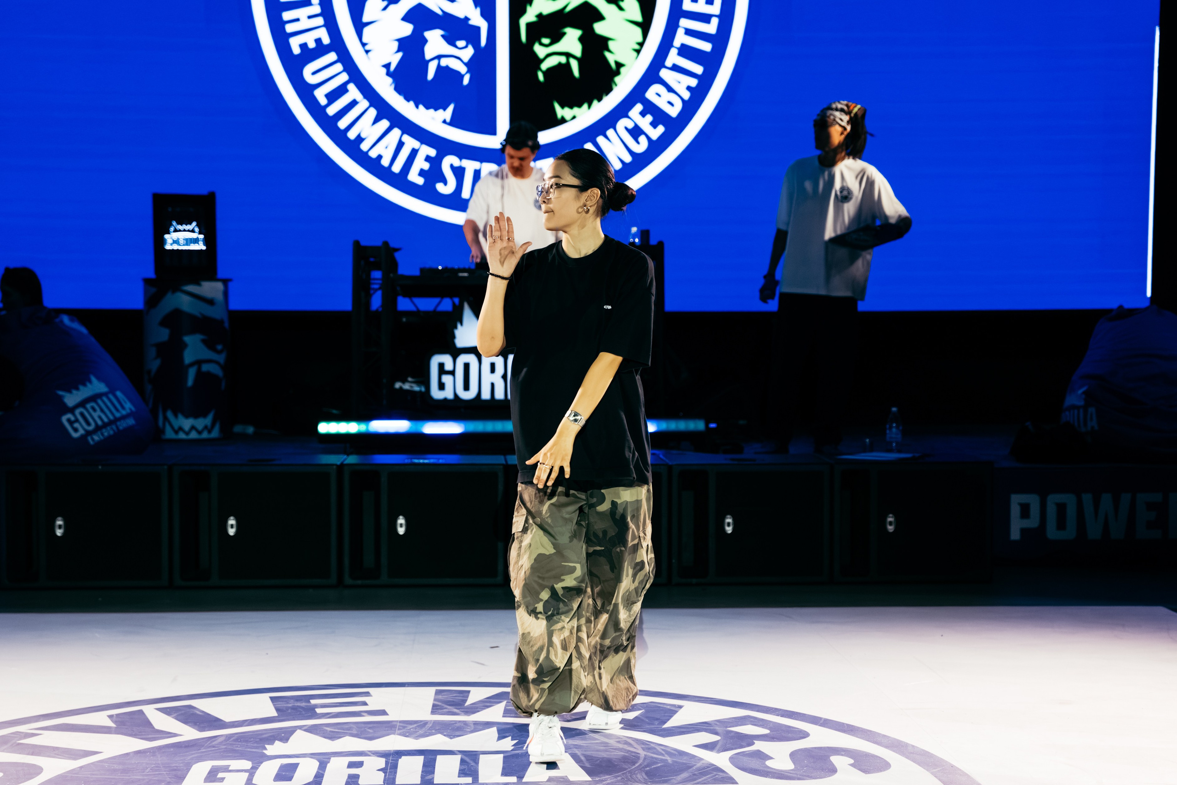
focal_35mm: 60
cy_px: 444
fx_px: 1949
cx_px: 596
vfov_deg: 22.8
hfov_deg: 33.6
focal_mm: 52
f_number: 2.8
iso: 3200
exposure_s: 1/800
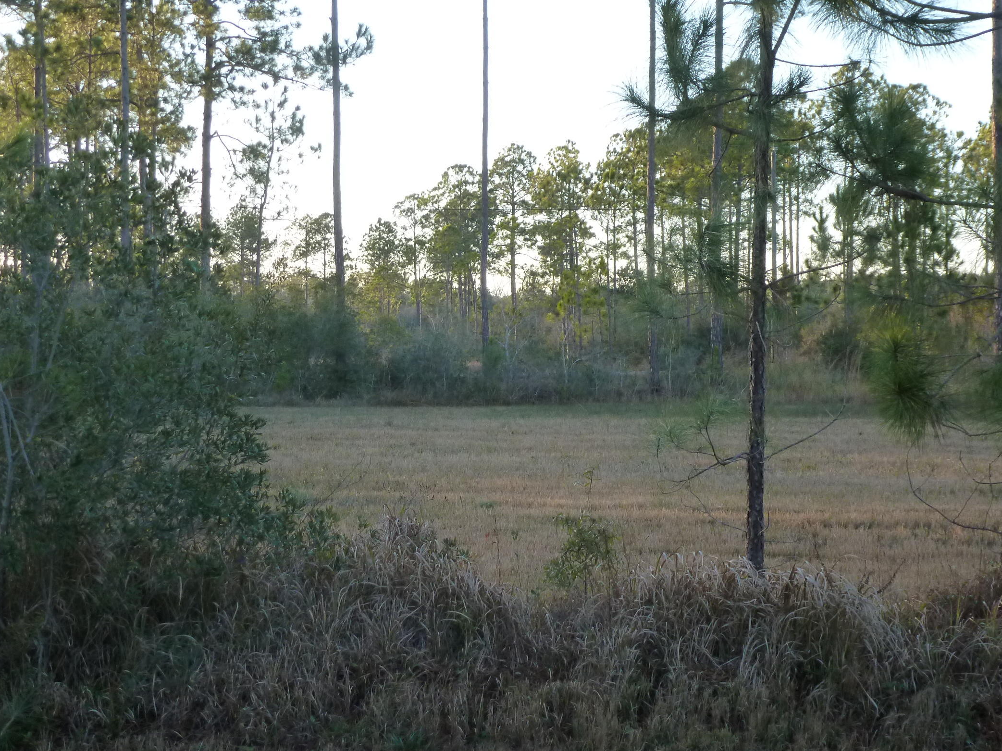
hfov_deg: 27.7
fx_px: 2026
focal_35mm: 70
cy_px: 345
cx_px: 388
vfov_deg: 21.0
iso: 200
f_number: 4.4
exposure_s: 1/60
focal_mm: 10.1
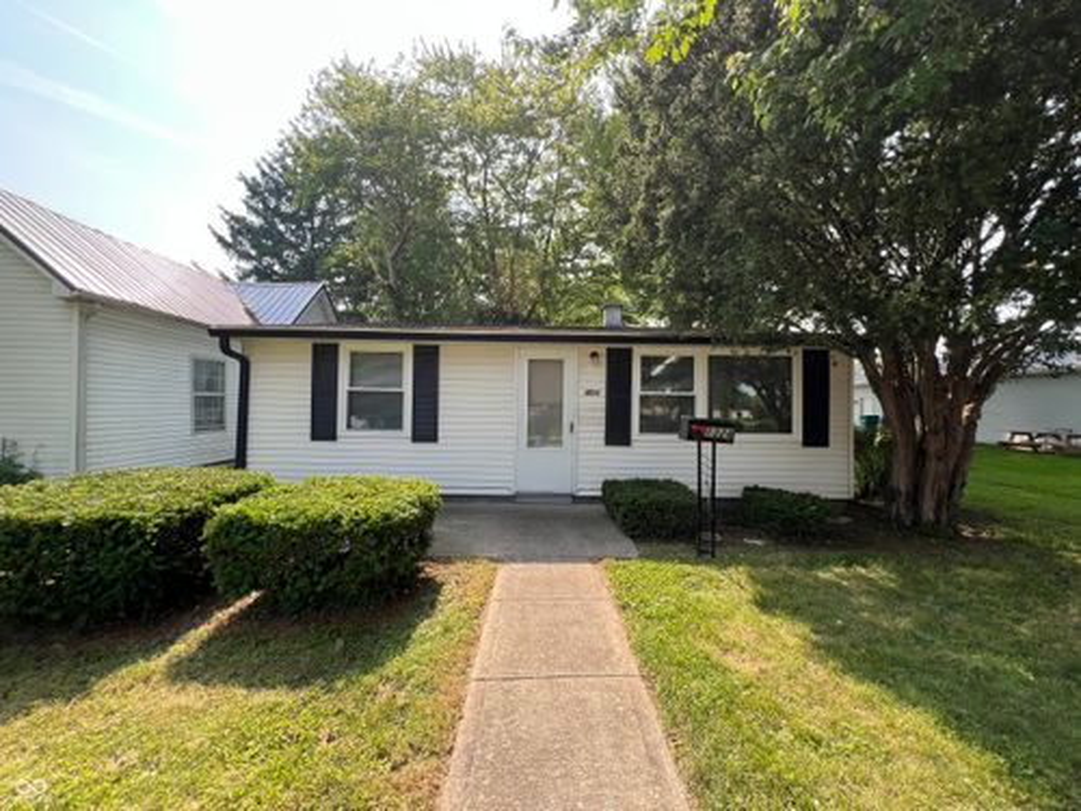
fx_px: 406
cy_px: 406
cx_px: 540
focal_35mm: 13
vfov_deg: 89.9
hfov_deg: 106.2
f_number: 1.8
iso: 32
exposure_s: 1/315
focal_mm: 1.57
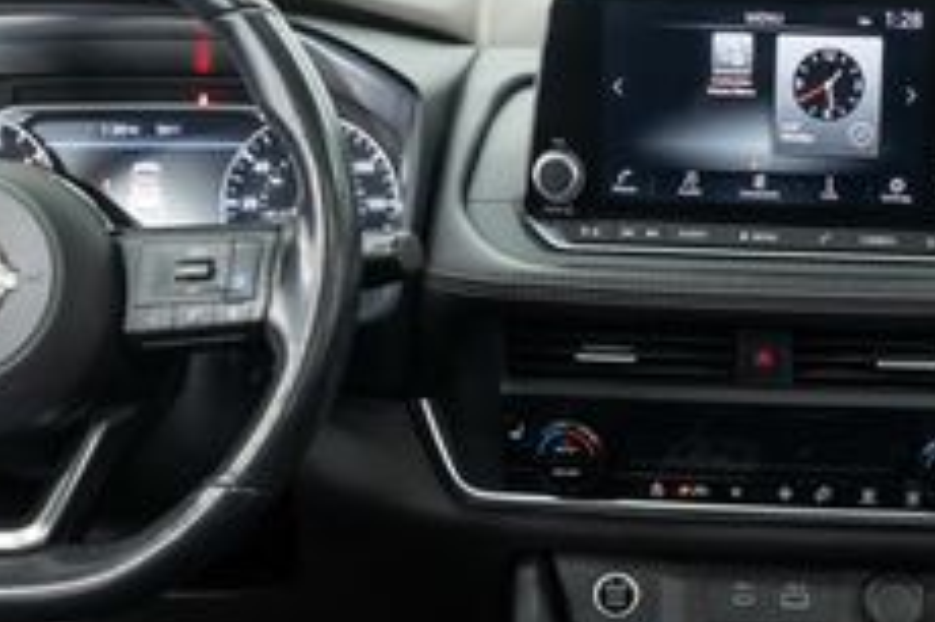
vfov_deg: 17.2
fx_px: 2024
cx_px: 760
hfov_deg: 25.5
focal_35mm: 78
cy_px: 551
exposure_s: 1/40
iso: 500
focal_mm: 28
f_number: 3.2
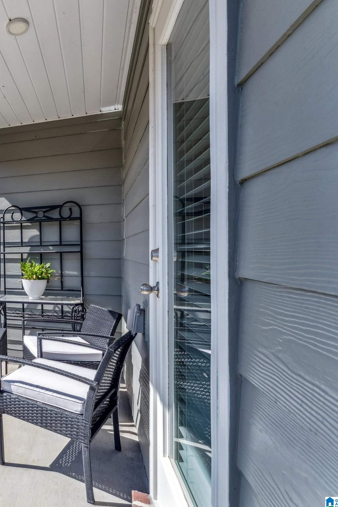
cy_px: 243
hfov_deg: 42.1
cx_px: -42
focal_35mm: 23
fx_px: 325
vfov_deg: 75.8
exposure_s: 1/400
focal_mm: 14.7
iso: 400
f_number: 13
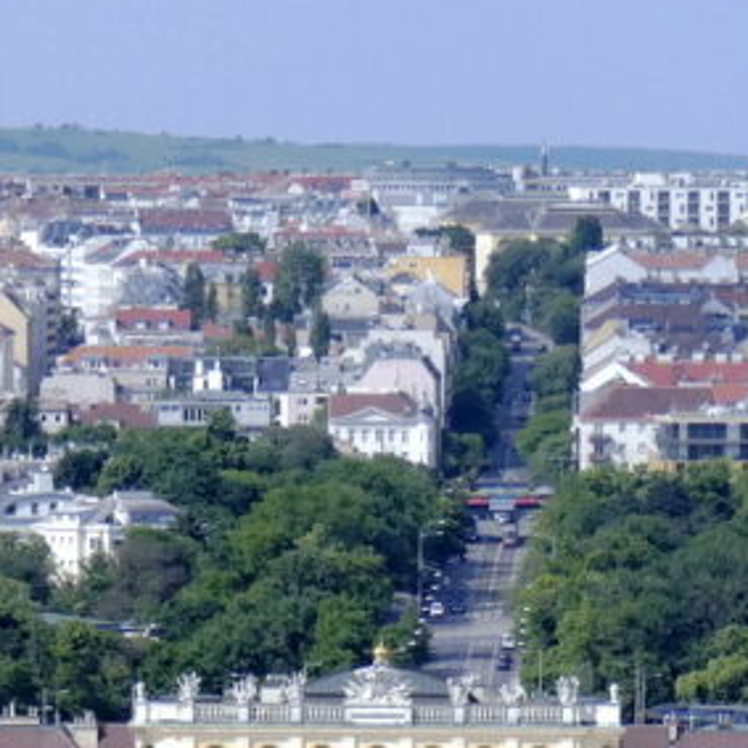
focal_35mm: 416
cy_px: 938
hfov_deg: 4.2
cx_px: 394
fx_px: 10170
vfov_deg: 4.2
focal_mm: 23.3
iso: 80
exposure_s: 1/640
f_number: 5.2
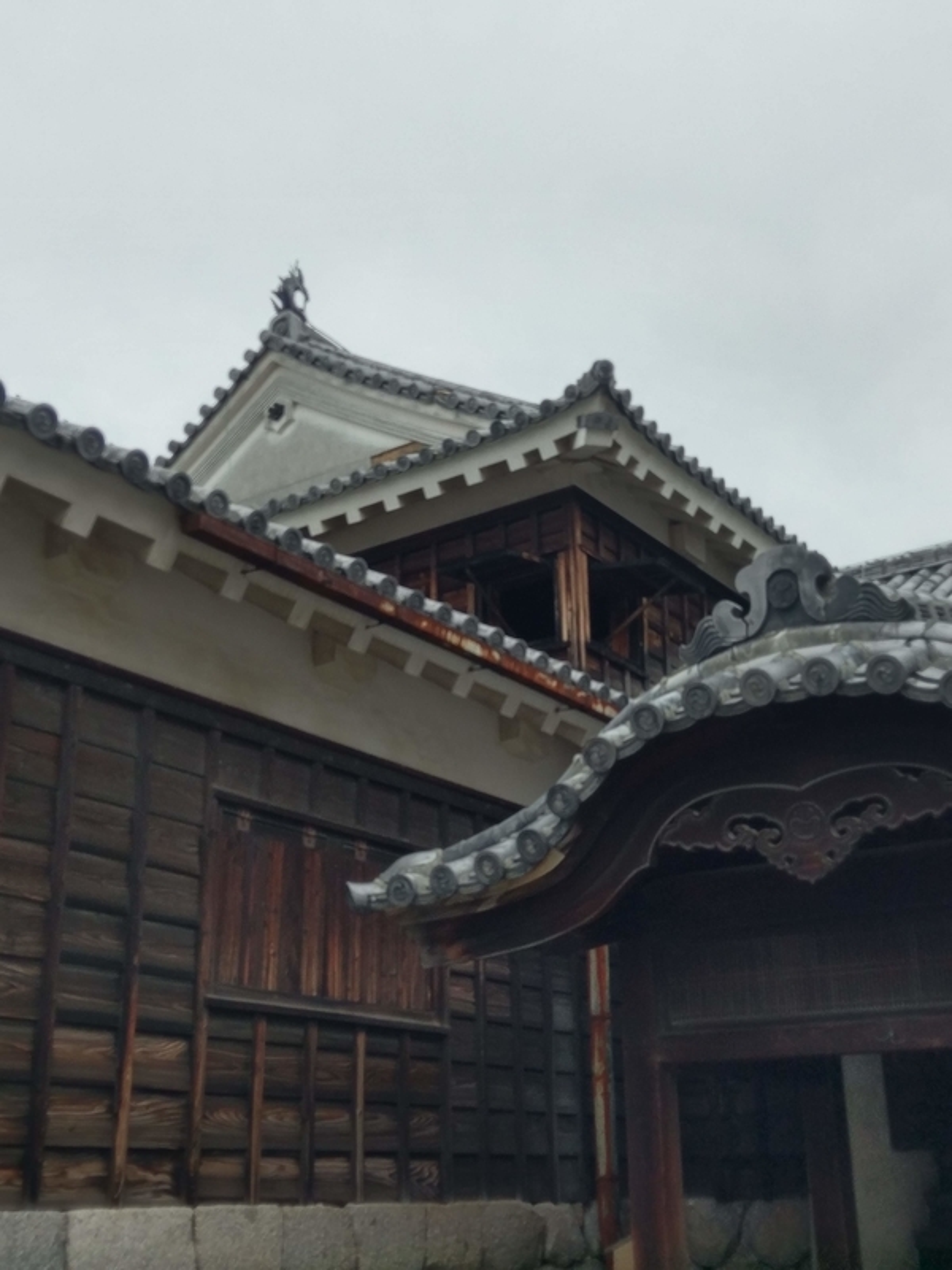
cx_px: 476
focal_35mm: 26
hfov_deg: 53.1
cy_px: 635
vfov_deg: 67.3
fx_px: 953
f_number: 1.8
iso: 100
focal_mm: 4.58
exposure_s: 1/2462
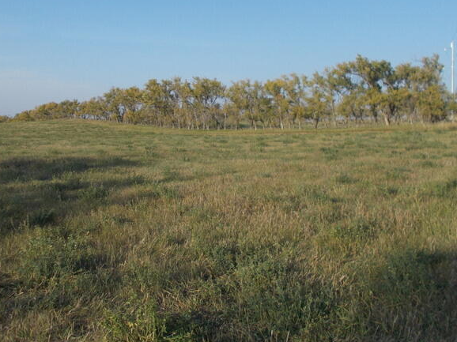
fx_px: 475
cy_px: 106
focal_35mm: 36
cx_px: 204
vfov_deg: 39.0
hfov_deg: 51.3
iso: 80
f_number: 8
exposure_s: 1/125
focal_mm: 4.6
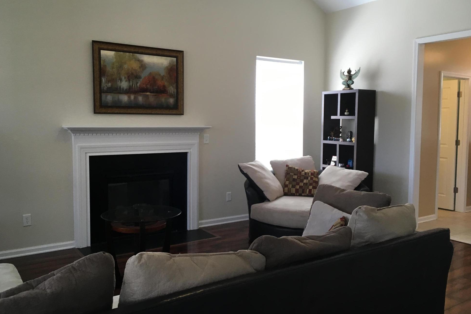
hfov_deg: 60.3
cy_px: 150
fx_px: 406
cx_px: 233
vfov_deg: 42.3
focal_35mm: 31
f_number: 2.2
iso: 32
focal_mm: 4.15
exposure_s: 1/30
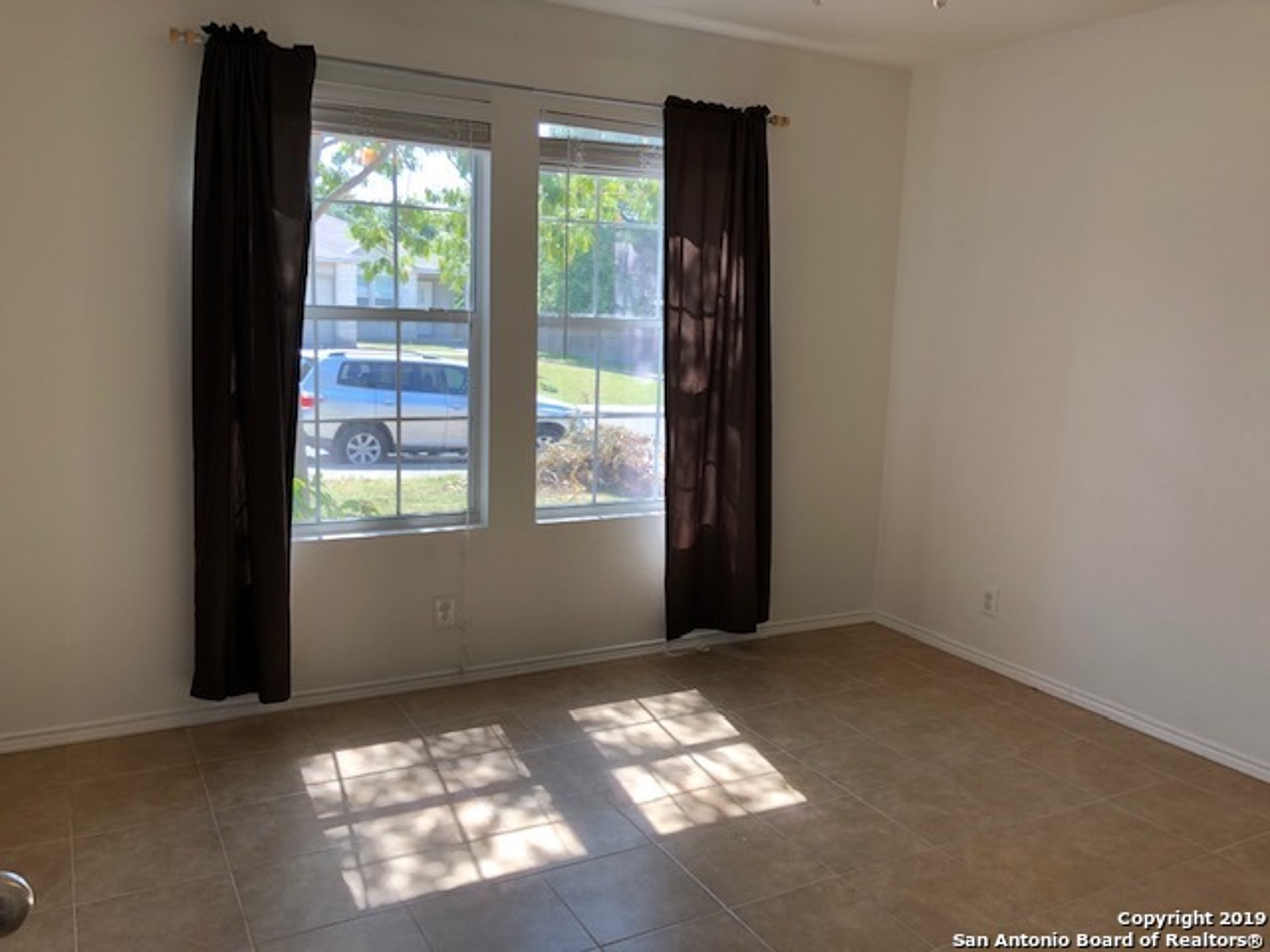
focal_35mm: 28
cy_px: 476
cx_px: 635
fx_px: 1027
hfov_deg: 63.4
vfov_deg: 49.7
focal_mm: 4
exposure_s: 1/120
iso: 50
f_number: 1.8
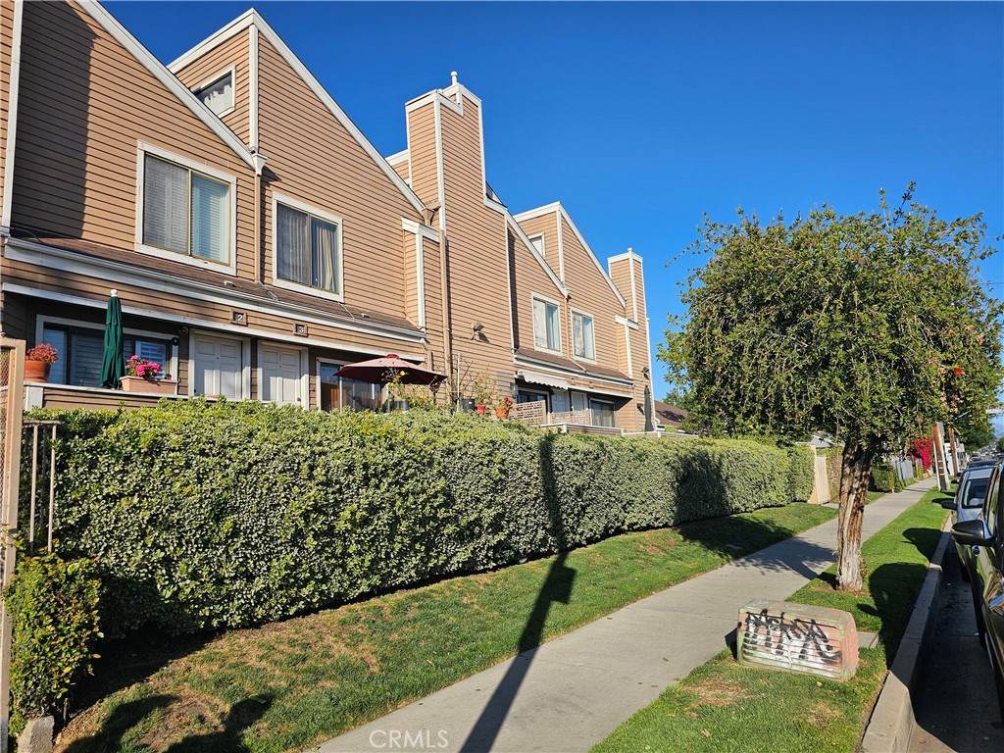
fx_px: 667
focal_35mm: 23
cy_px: 376
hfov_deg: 73.9
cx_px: 502
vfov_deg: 58.9
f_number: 1.7
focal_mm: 6.3
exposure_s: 1/1024
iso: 10
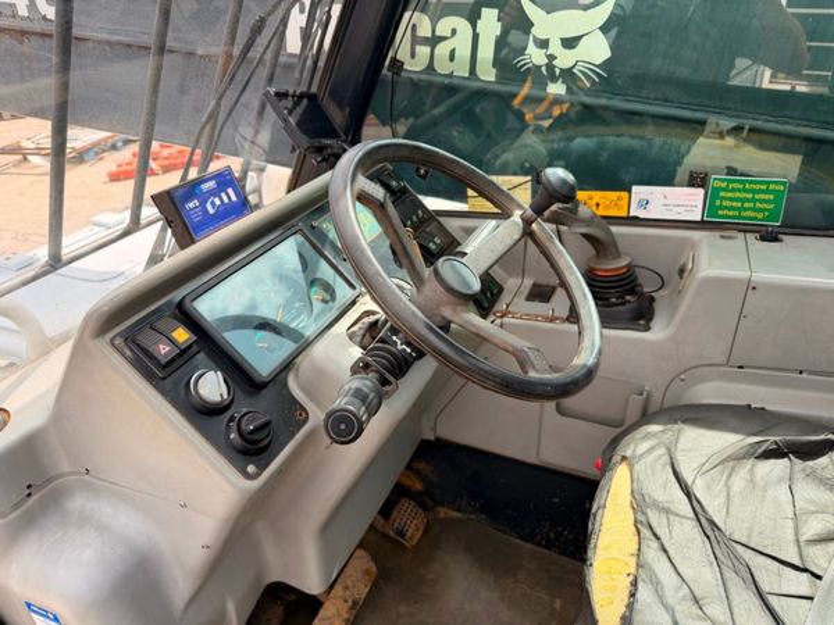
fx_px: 578
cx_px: 417
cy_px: 312
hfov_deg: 71.6
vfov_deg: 56.8
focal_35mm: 24
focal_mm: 6.76
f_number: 1.78
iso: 100
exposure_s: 1/1437
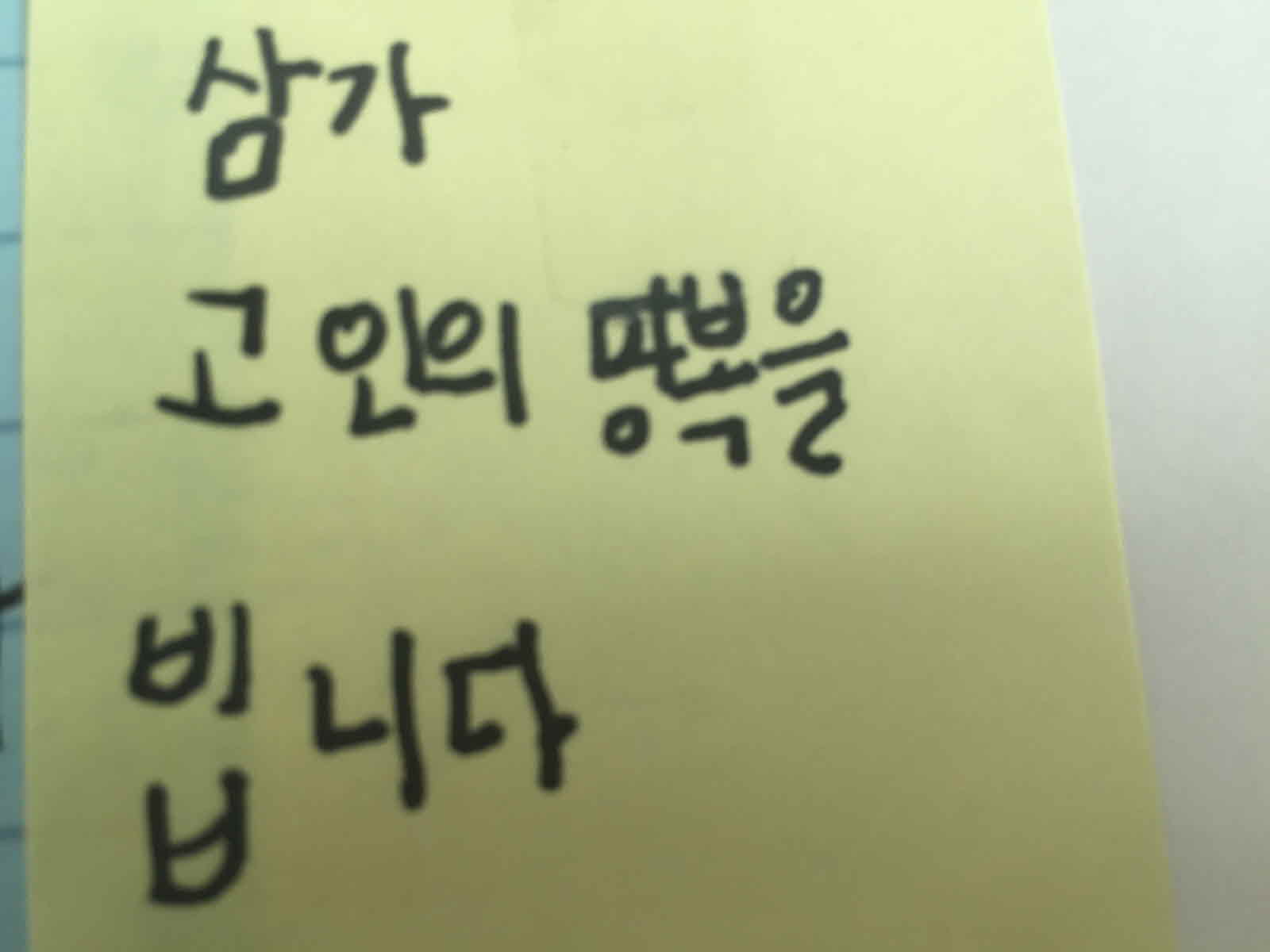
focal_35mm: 29
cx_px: 635
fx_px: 1064
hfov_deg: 61.7
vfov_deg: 48.2
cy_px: 476
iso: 50
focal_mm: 4.15
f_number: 2.2
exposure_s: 1/100
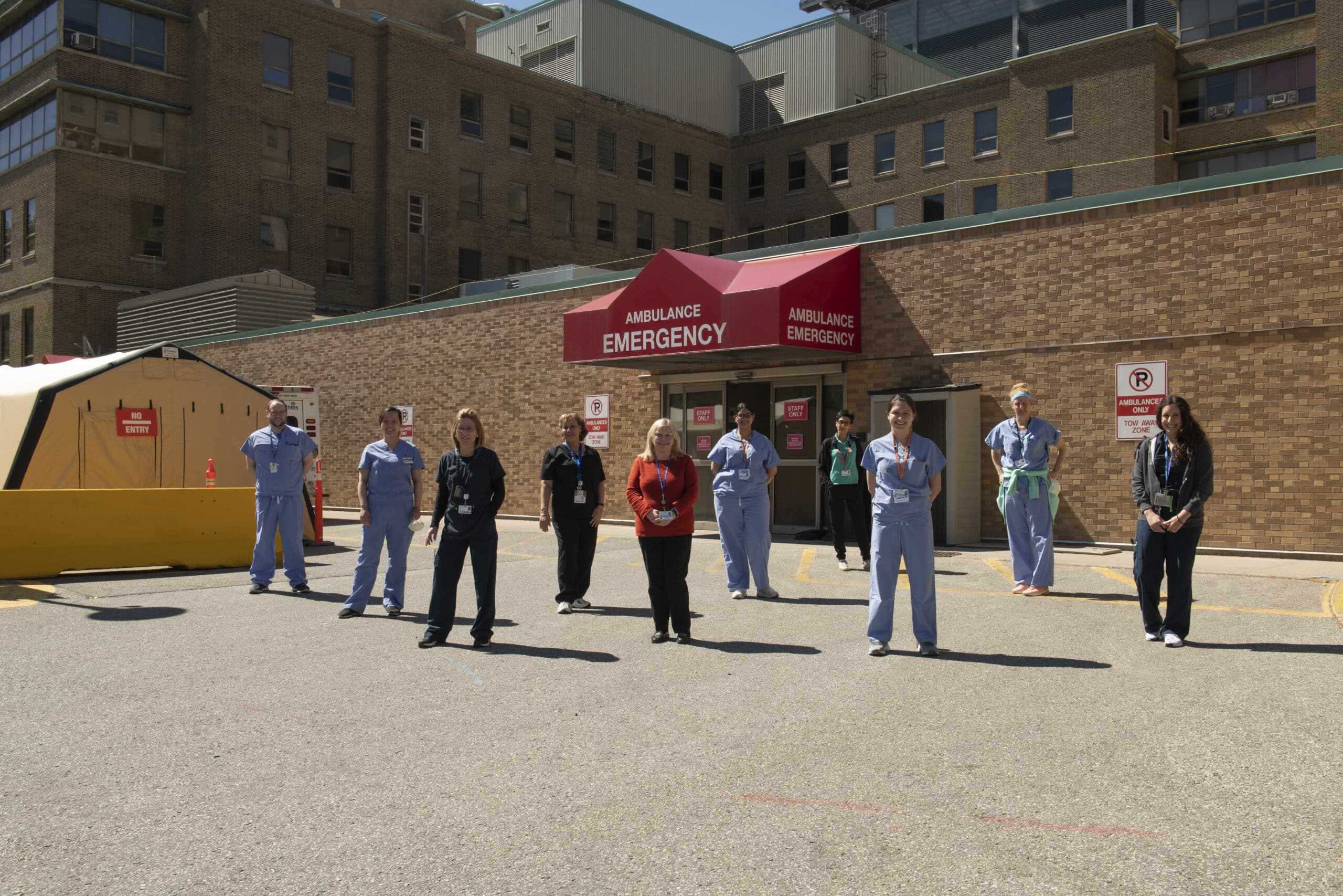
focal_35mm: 32
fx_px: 1194
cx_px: 672
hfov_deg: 58.7
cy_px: 448
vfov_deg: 41.1
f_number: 11
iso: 200
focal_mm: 32
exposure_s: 1/400
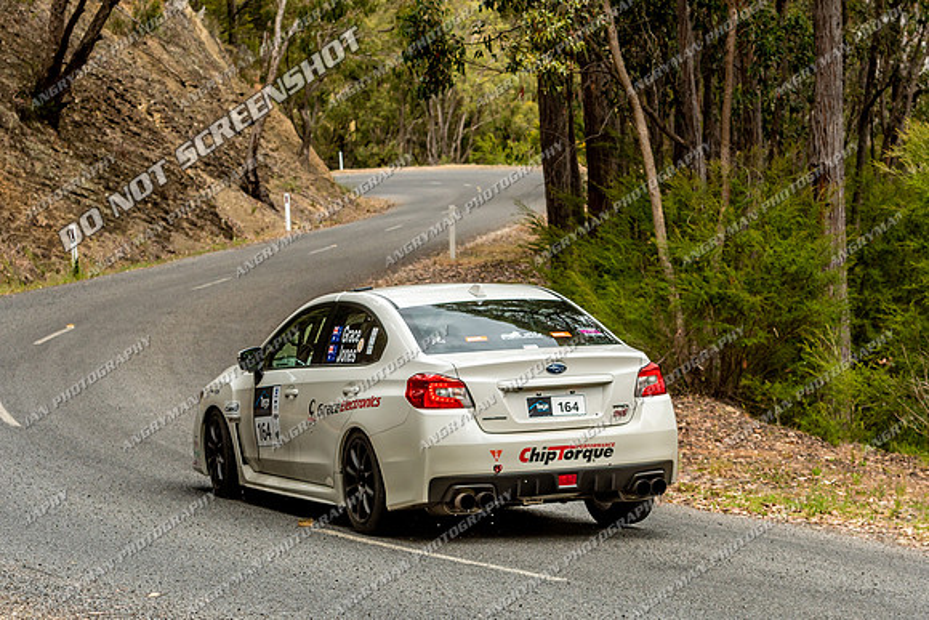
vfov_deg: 11.4
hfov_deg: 17.1
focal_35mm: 120
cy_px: 310
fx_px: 3097
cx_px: 464
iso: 250
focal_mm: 80
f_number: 4.5
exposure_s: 1/1250
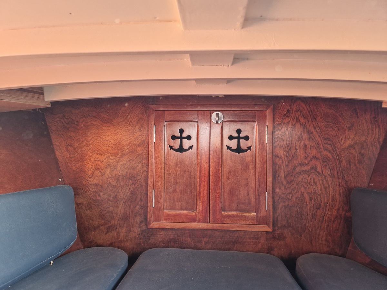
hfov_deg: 73.9
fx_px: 257
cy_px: 145
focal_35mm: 23
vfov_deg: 58.9
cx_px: 194
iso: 50
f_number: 1.8
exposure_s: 1/100
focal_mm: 5.4
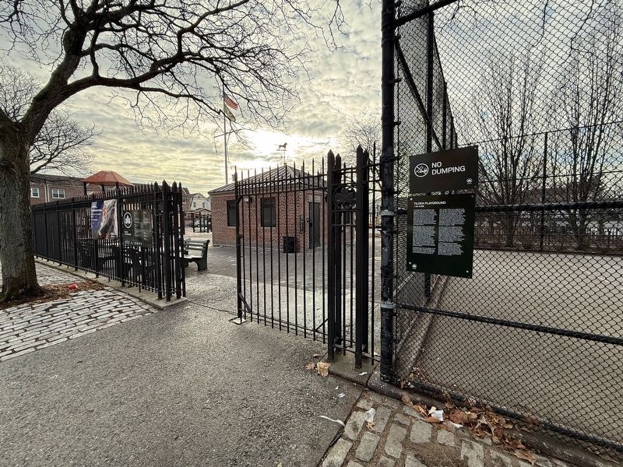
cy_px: 234
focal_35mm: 14
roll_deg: +1.1
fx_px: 252
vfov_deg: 85.7
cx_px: 312
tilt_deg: -3.7
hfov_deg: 102.1
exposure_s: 1/403
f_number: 2.2
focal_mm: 2.22
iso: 64
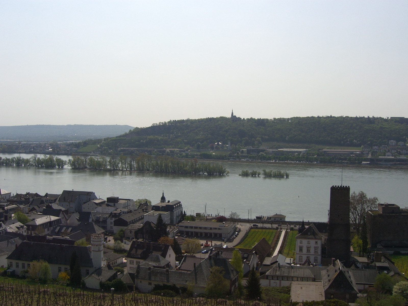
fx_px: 448
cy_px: 153
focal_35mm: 38
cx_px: 204
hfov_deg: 49.0
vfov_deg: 37.7
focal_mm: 7.9
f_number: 8
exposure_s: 1/400
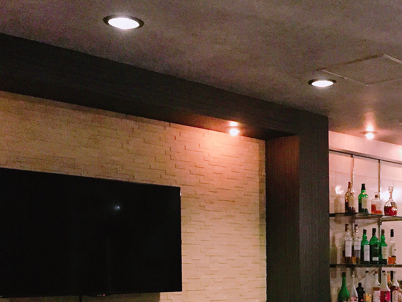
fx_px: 685
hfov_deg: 31.5
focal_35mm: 59
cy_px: 296
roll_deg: +0.9
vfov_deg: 23.8
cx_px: 346
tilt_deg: -3.1
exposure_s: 1/15
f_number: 2.2
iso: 320
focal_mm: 4.15
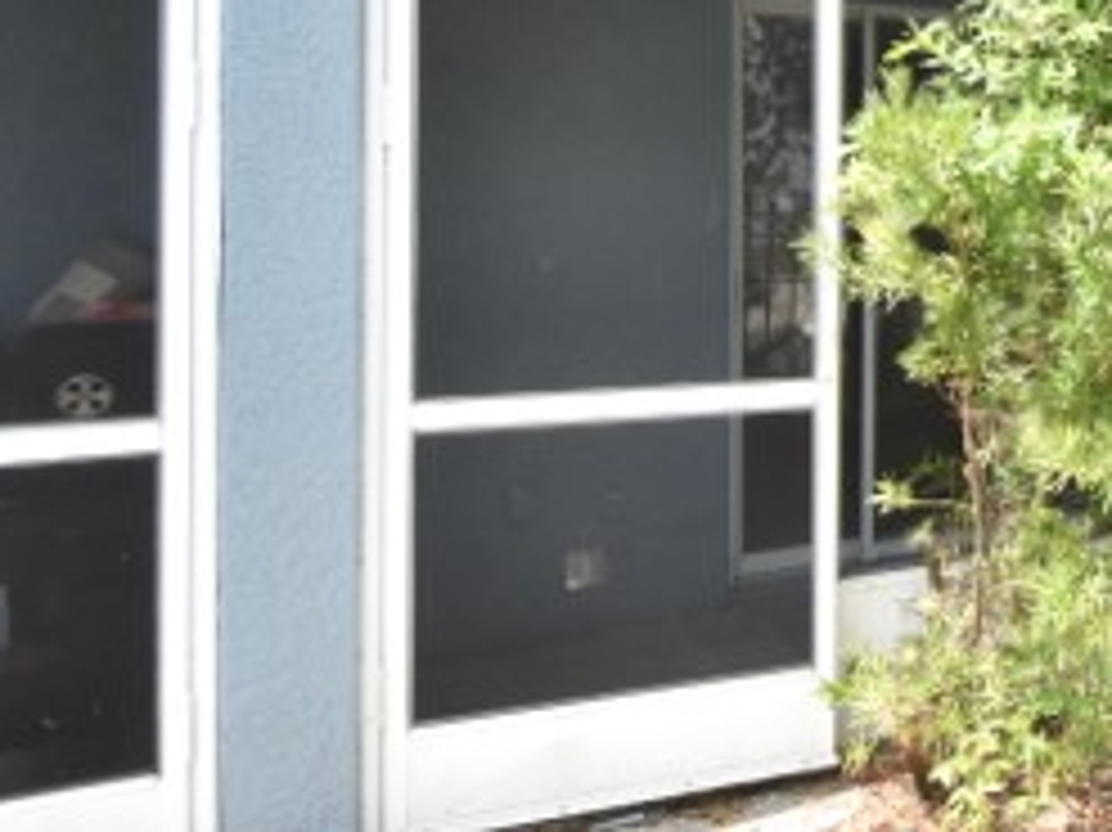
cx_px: 1418
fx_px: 1349
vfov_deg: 33.4
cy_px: 175
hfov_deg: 33.7
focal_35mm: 42
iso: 800
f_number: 3.5
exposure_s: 1/2000
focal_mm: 10
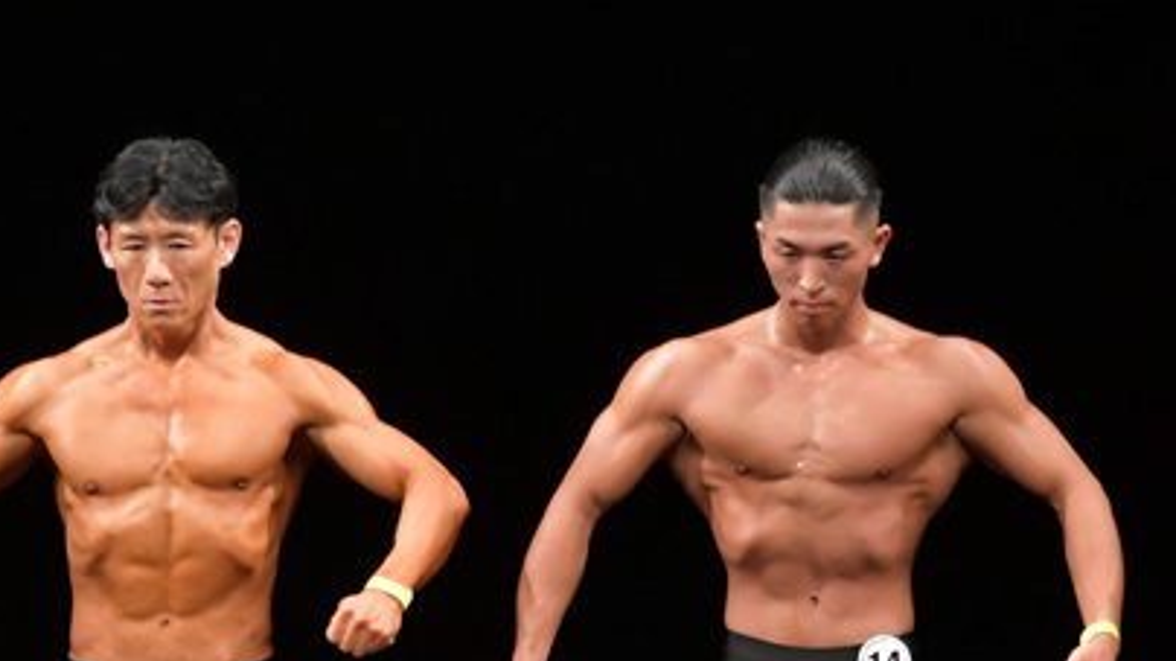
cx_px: 412
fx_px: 15961
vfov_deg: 2.4
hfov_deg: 4.2
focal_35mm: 512
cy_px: 676
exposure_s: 1/400
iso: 3200
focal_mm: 170
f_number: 5.6
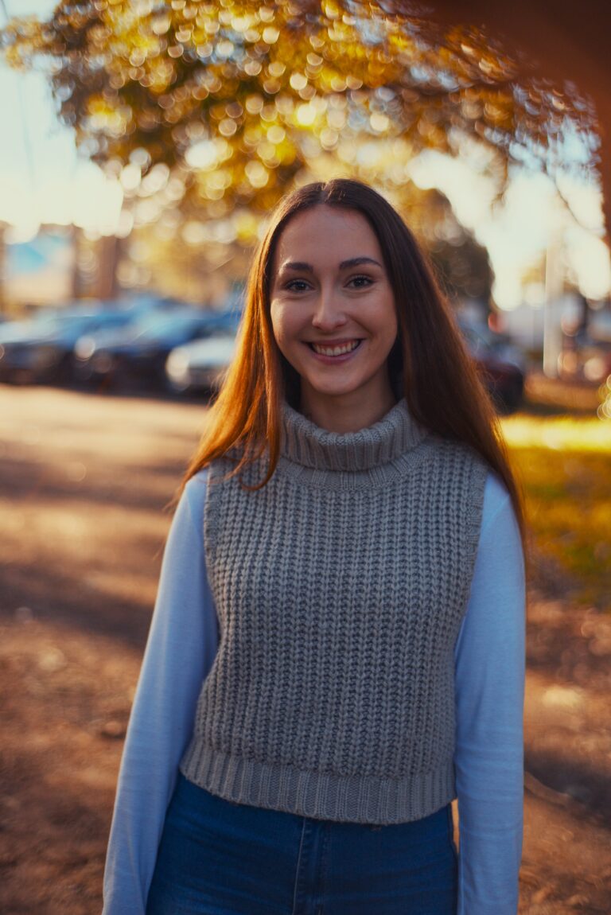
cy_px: 458
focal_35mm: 50
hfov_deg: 27.0
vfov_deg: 39.6
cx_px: 306
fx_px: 1271
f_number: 2.5
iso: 320
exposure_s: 1/4000
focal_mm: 50
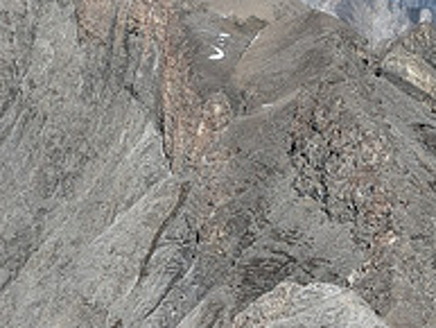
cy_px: 110
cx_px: 50
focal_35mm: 192
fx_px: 2420
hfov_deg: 10.2
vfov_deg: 7.7
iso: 200
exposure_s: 1/400
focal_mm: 32
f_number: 8
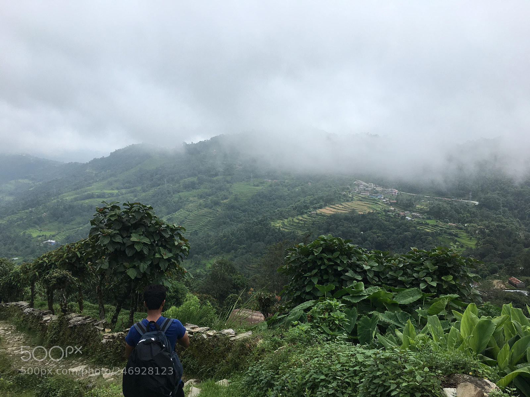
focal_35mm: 29
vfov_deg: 48.2
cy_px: 198
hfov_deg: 61.7
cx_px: 265
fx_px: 444
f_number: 2.2
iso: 25
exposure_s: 1/1040
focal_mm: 4.15
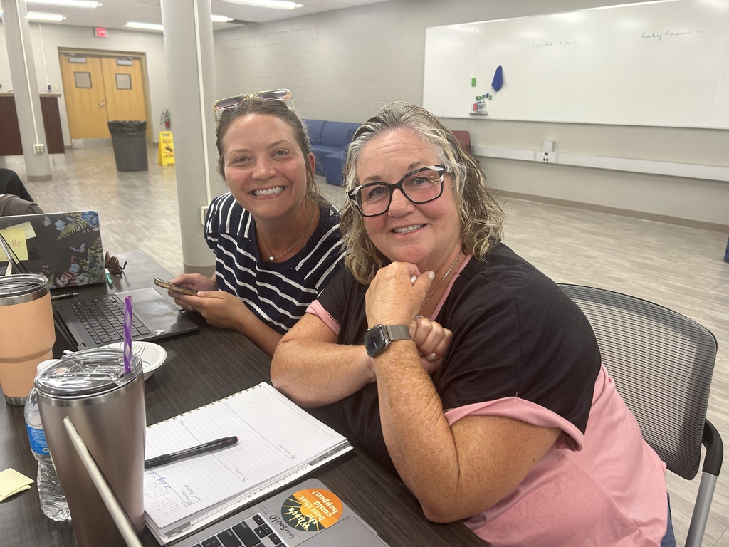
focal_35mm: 26
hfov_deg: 67.3
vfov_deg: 53.1
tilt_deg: -17.7
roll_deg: -0.7
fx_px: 548
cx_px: 364
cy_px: 274
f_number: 1.5
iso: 80
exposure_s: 1/100
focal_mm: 5.7
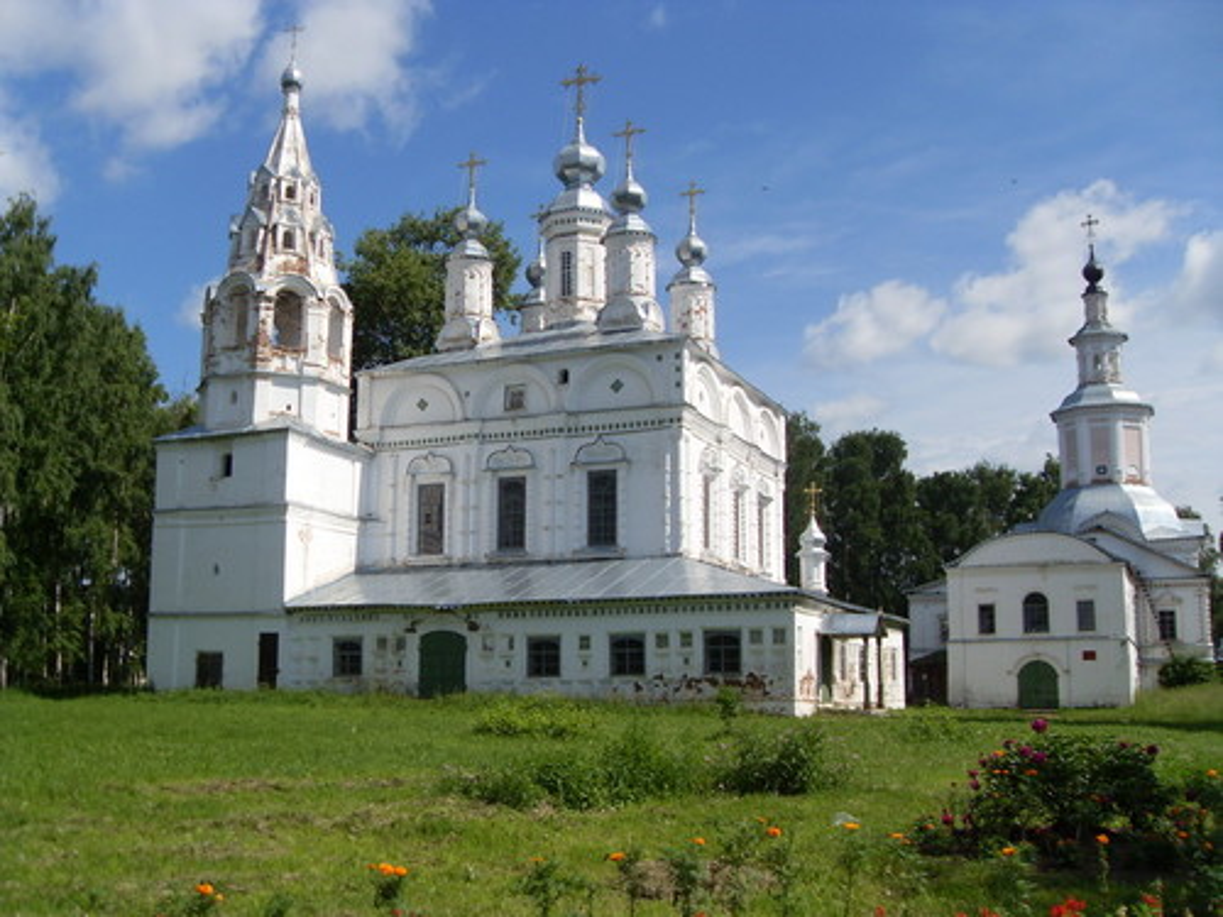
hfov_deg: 50.1
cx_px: 612
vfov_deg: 38.7
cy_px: 458
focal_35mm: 37
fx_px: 1307
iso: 80
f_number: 7
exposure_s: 1/350
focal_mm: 6.3
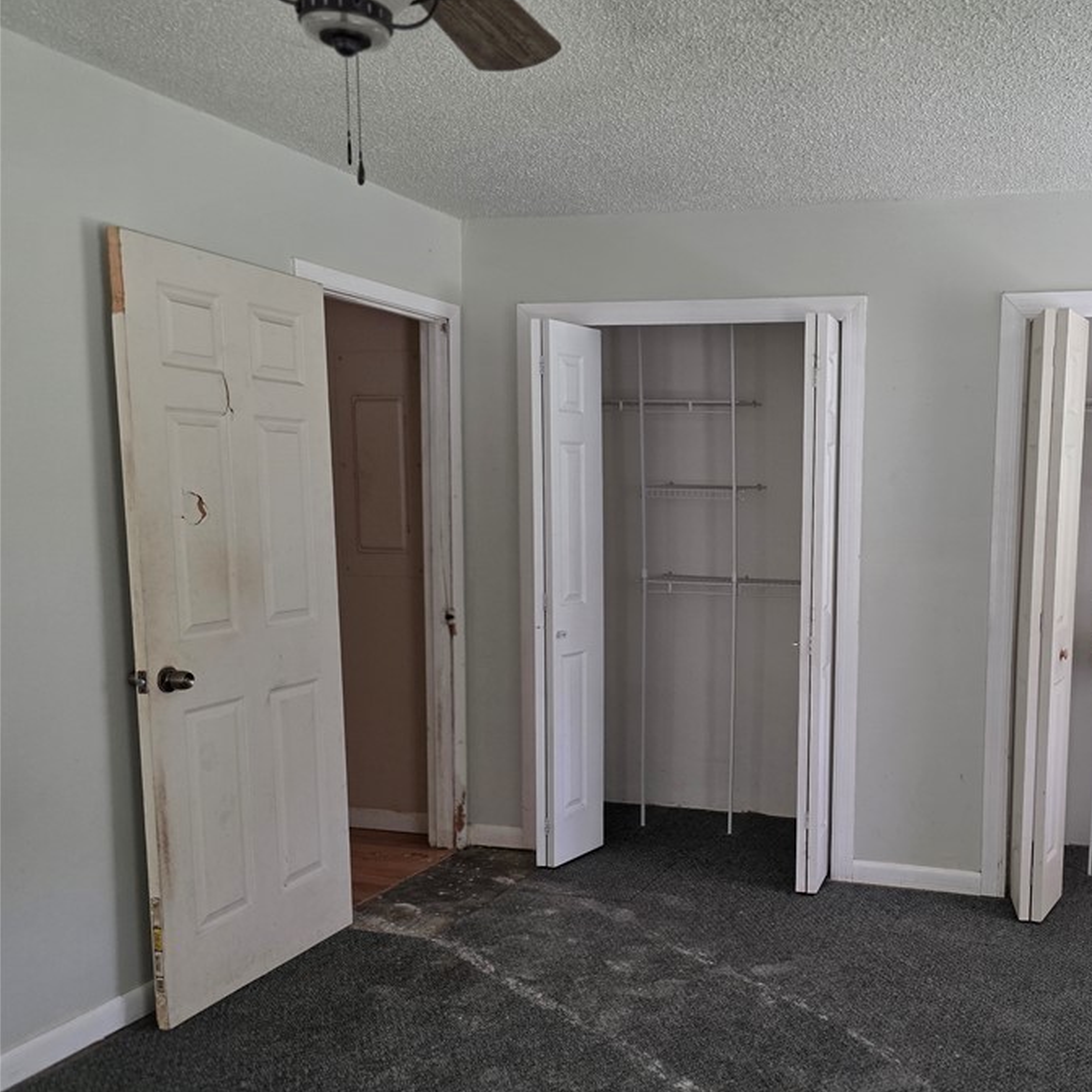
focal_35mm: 31
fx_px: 1106
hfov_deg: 50.2
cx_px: 830
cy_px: 616
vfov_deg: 52.4
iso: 250
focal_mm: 6.3
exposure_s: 1/180
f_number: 1.7
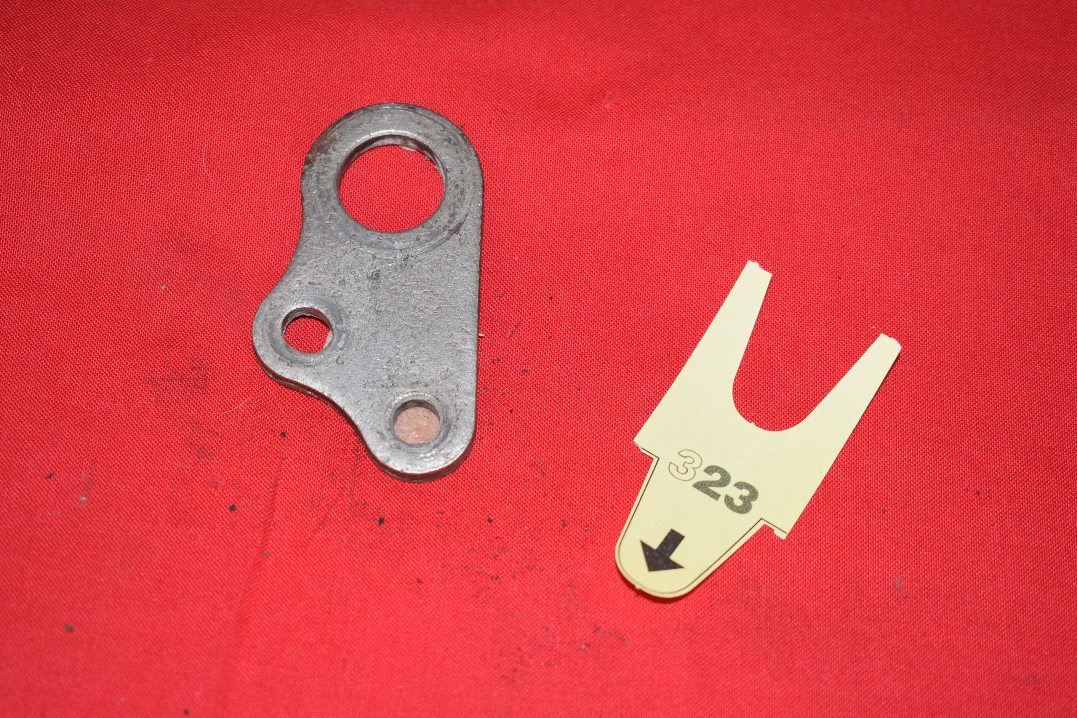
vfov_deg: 19.7
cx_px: 538
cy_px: 359
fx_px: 2065
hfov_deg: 29.2
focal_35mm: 69
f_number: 5.3
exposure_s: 1/200
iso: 1250
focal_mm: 46
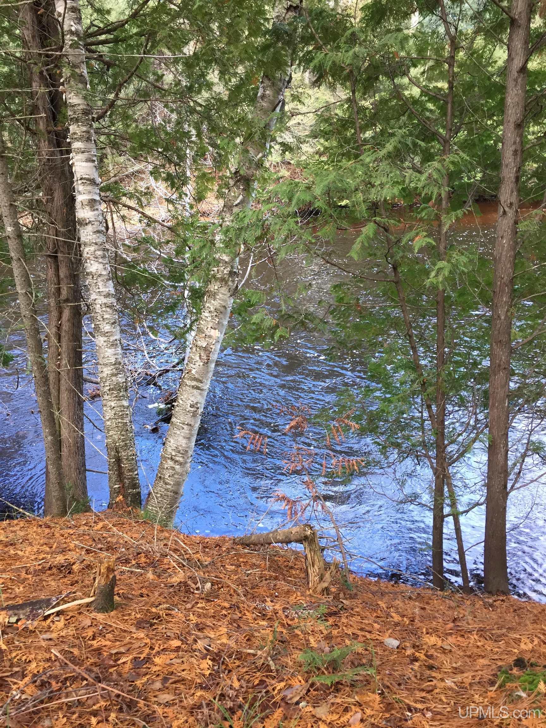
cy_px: 364
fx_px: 610
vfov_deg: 61.7
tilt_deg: -21.5
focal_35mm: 29
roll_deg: +2.5
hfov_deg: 48.2
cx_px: 273
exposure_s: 1/30
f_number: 2.2
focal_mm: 4.15
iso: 40
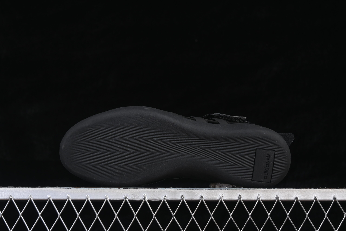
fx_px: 721
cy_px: 116
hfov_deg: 27.0
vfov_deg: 18.2
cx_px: 173
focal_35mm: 75
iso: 160
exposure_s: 1/60
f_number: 6.3
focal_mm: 50
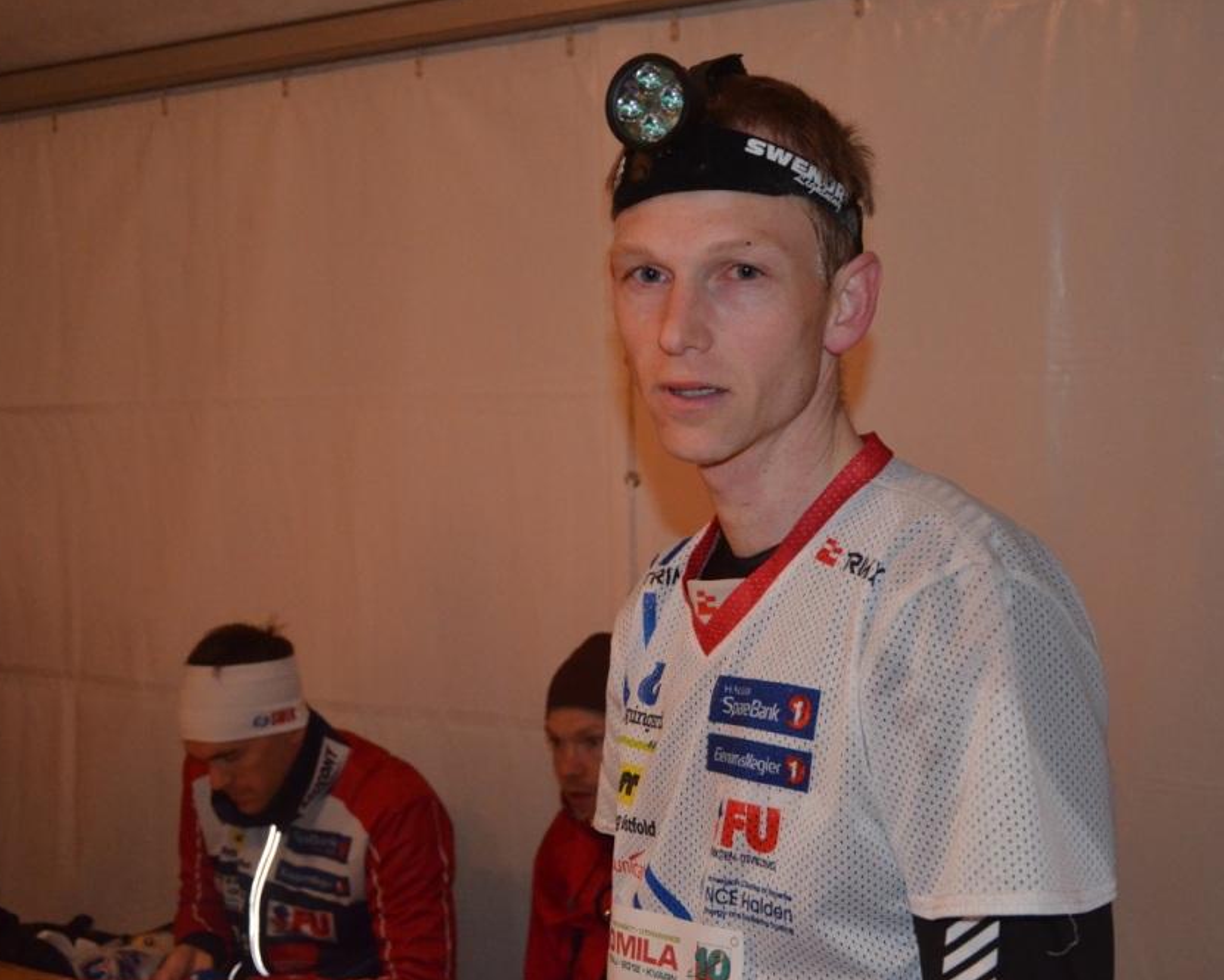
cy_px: 494
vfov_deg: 33.4
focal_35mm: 45
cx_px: 638
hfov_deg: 41.1
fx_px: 1630
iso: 3200
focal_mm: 26
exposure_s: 1/60
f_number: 4
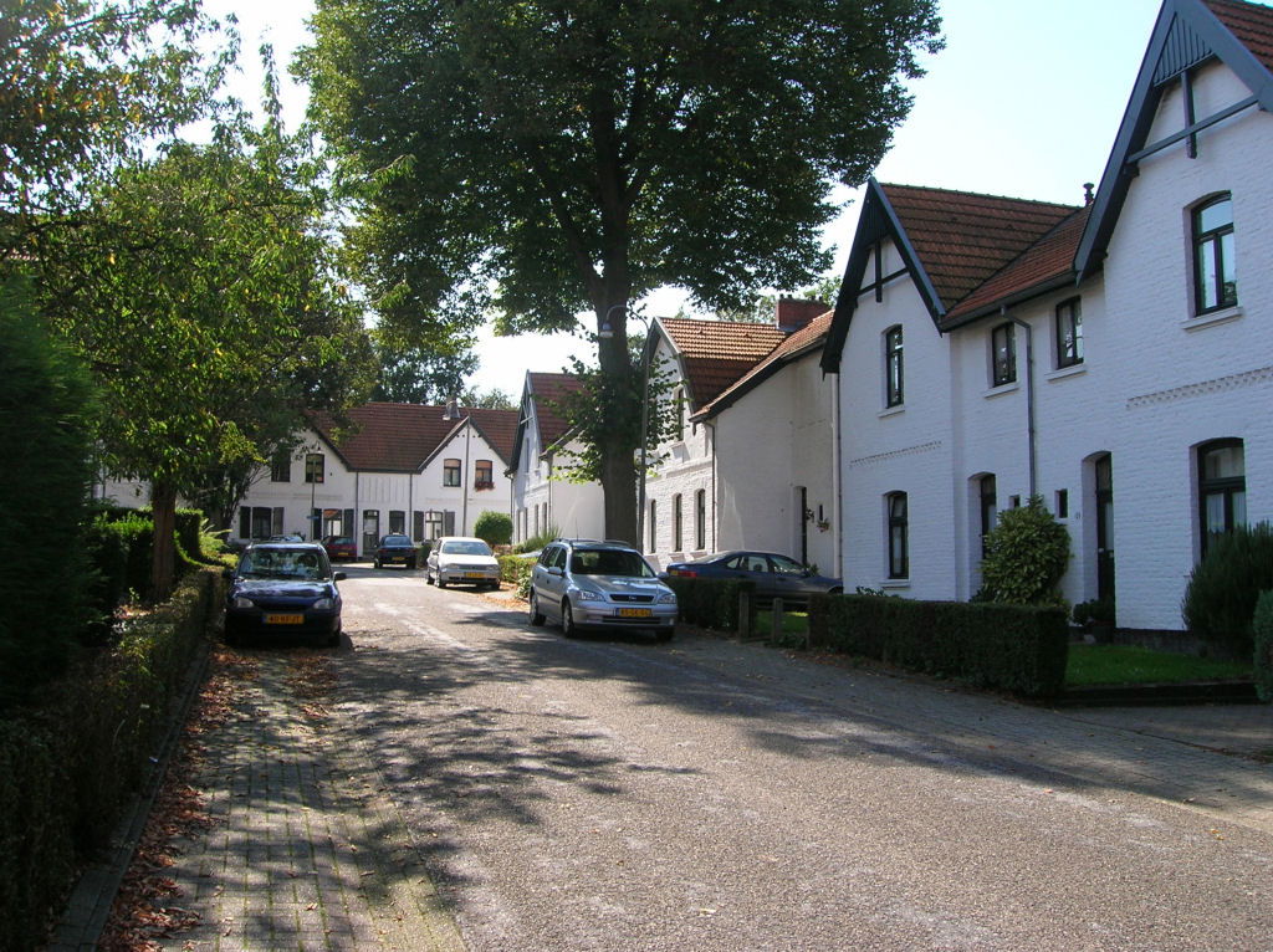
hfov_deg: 54.0
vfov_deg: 41.7
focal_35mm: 34
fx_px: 1249
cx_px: 636
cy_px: 476
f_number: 4.9
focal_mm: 5.7
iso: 50
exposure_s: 1/190
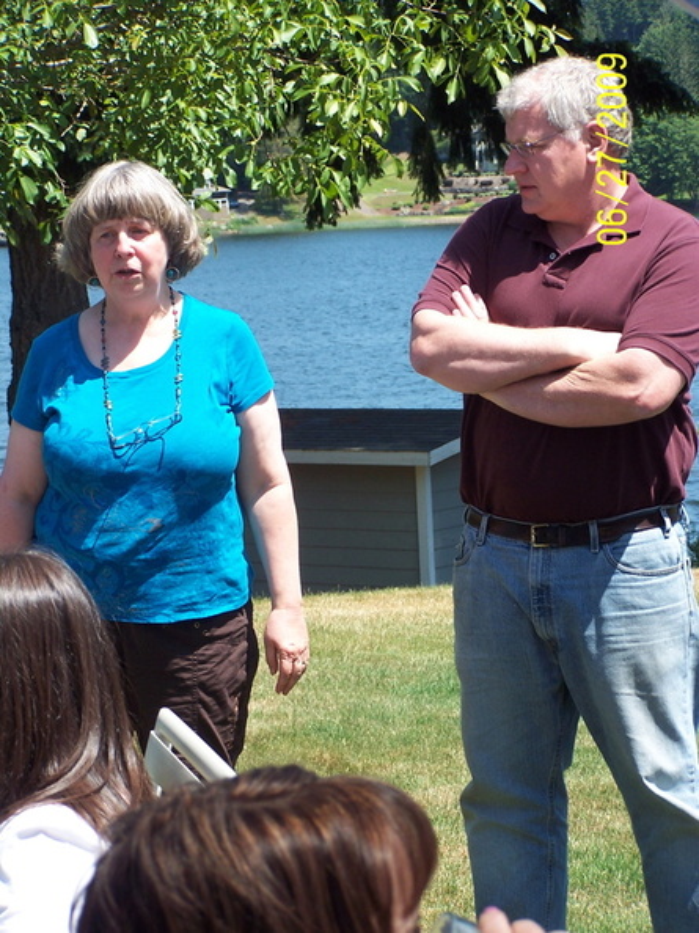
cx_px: 350
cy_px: 466
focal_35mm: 117
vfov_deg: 16.8
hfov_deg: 12.7
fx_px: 3152
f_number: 3.2
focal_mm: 19.4
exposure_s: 1/500
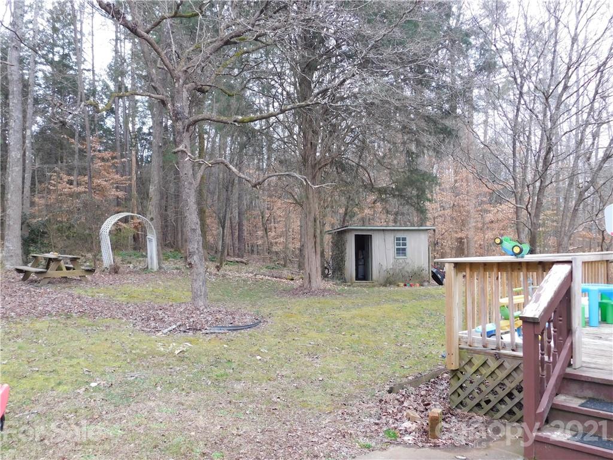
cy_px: 230
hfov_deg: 60.0
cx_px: 306
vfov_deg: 46.8
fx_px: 531
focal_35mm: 30
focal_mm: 5.3
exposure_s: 1/30
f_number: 3.2
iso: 140
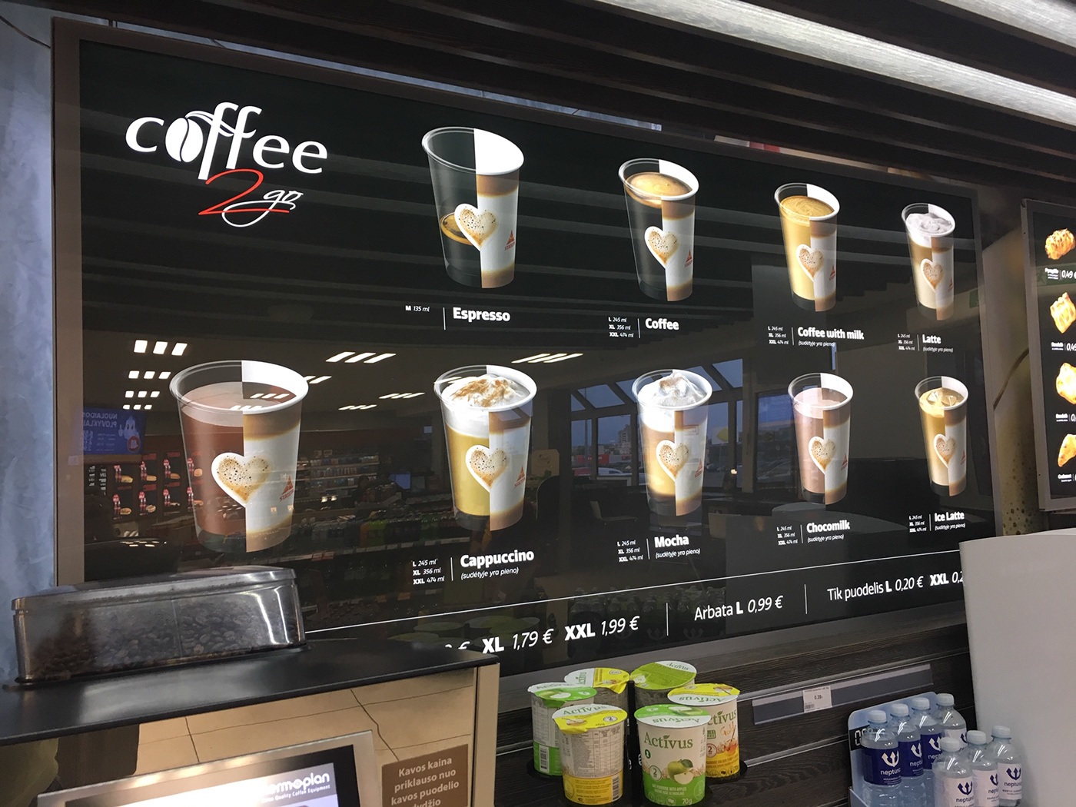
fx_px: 901
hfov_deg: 61.7
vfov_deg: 48.2
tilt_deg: +5.4
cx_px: 538
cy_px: 404
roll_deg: +2.8
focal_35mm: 29
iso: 80
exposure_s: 1/33
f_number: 2.2
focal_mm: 4.15
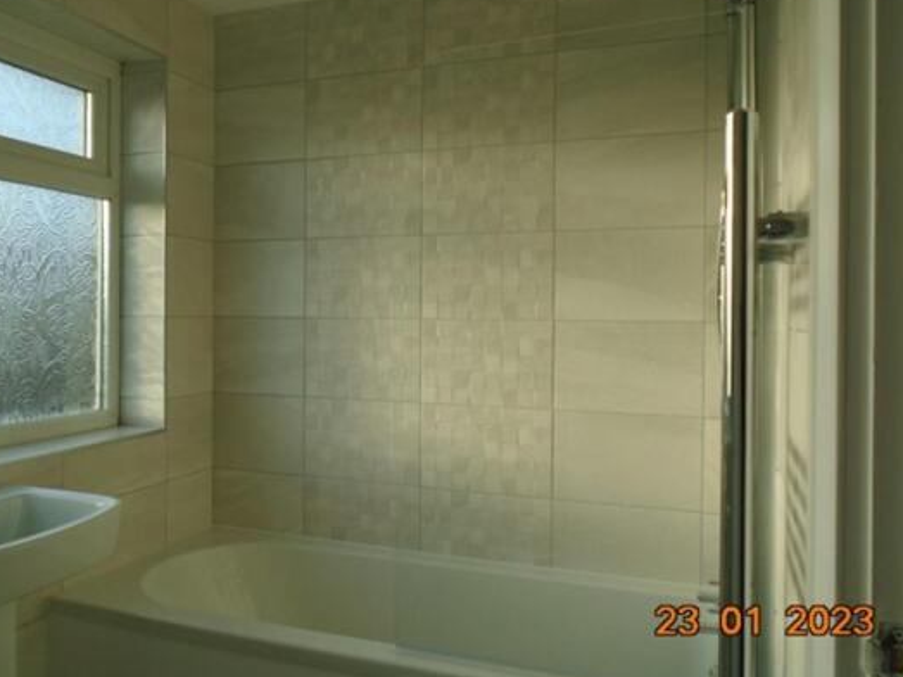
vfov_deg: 48.2
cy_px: 324
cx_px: 429
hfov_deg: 61.6
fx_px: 756
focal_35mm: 29
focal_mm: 4.6
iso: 100
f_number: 3.2
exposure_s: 1/200
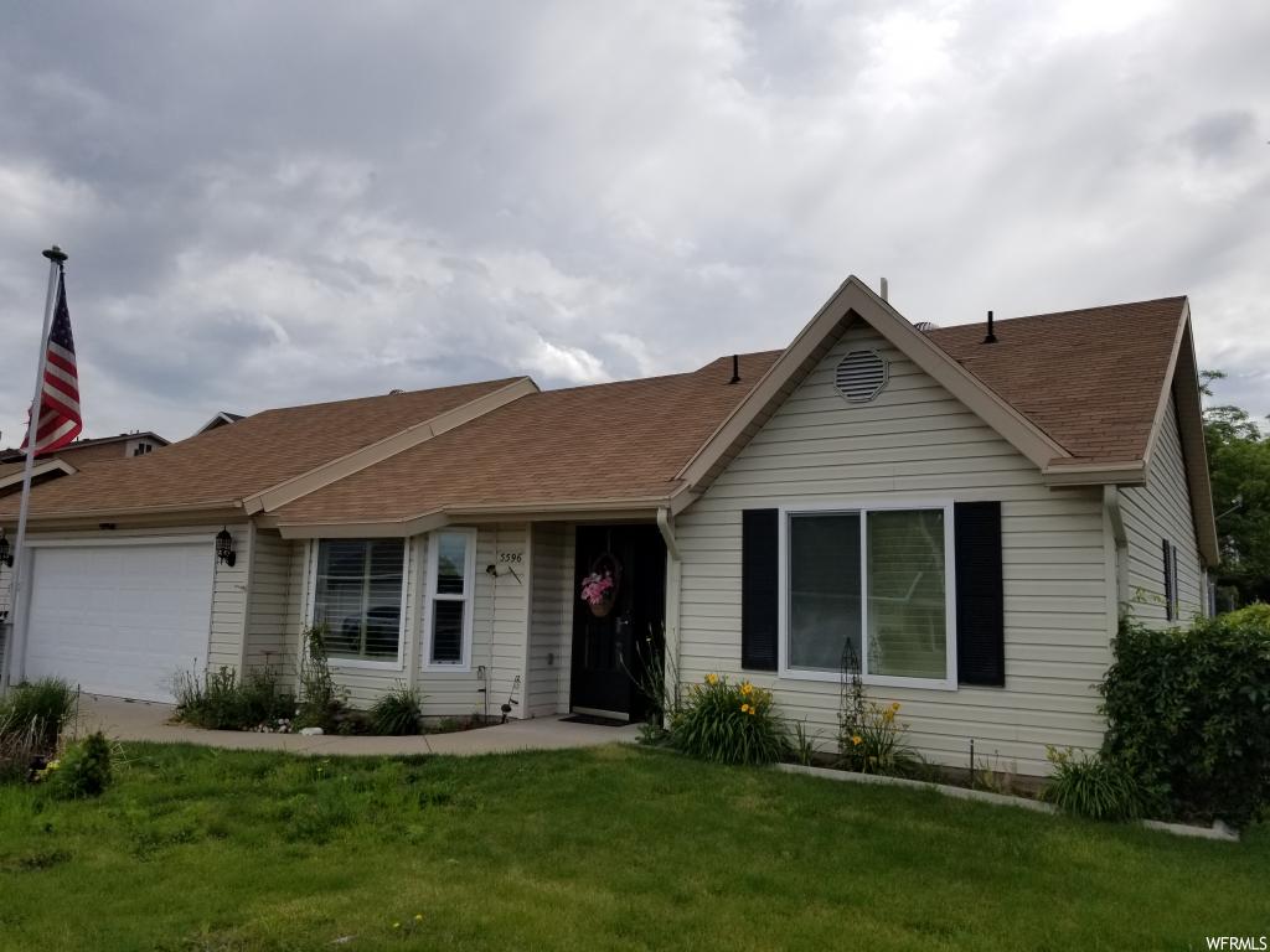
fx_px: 954
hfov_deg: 67.3
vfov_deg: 53.1
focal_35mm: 26
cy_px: 476
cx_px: 635
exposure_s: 1/4368
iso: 50
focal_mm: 4.25
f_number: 1.7
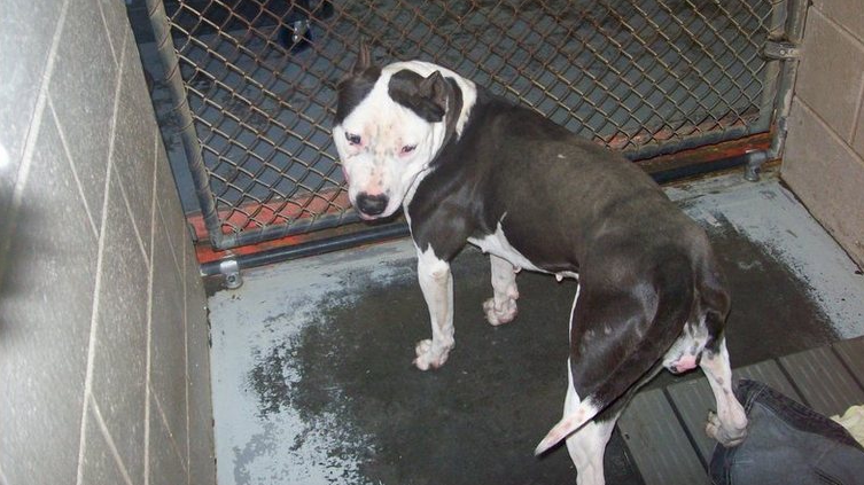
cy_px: 162
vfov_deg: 29.5
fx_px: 916
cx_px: 438
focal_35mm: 40
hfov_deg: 50.5
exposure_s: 1/64
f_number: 2.7
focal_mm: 6
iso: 200
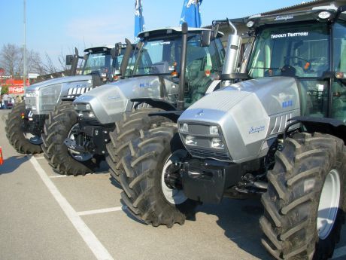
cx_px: 173
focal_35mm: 38
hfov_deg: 49.0
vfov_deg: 37.7
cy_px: 130
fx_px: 380
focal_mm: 6.3
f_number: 2.9
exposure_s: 1/767
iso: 50
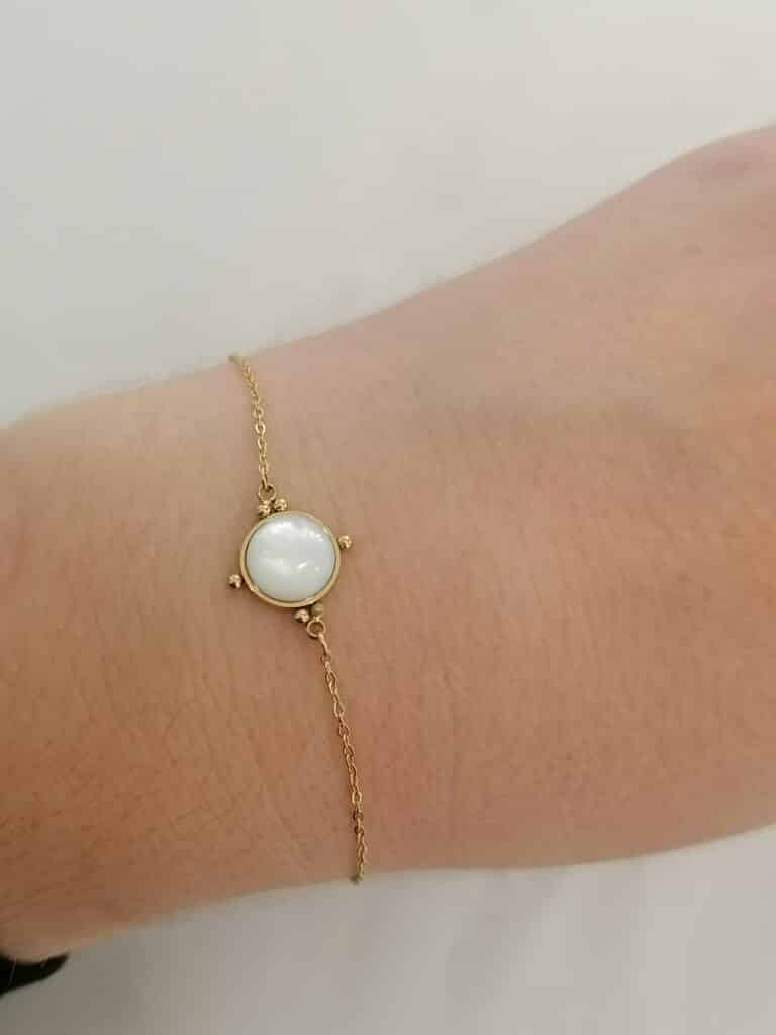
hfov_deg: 34.3
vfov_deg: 44.8
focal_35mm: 42
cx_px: 388
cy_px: 518
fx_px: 1255
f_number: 1.8
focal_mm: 4.75
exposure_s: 1/50
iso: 160
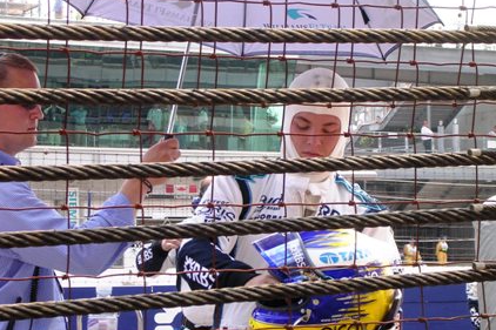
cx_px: 254
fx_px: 1749
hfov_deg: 16.1
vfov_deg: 10.8
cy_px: 182
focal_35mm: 127
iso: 100
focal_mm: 17.4
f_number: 4.9
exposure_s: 1/181
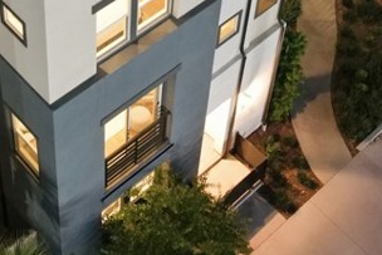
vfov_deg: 16.7
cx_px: 101
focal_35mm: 74
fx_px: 786
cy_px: -130
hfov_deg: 27.0
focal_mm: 8.4
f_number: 2.8
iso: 750
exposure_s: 1/8
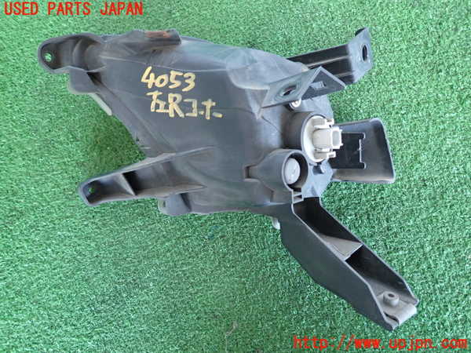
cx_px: 236
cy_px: 176
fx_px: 340
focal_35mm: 25
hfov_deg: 69.4
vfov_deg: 54.9
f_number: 2
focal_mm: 4.5
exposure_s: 1/30
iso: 320
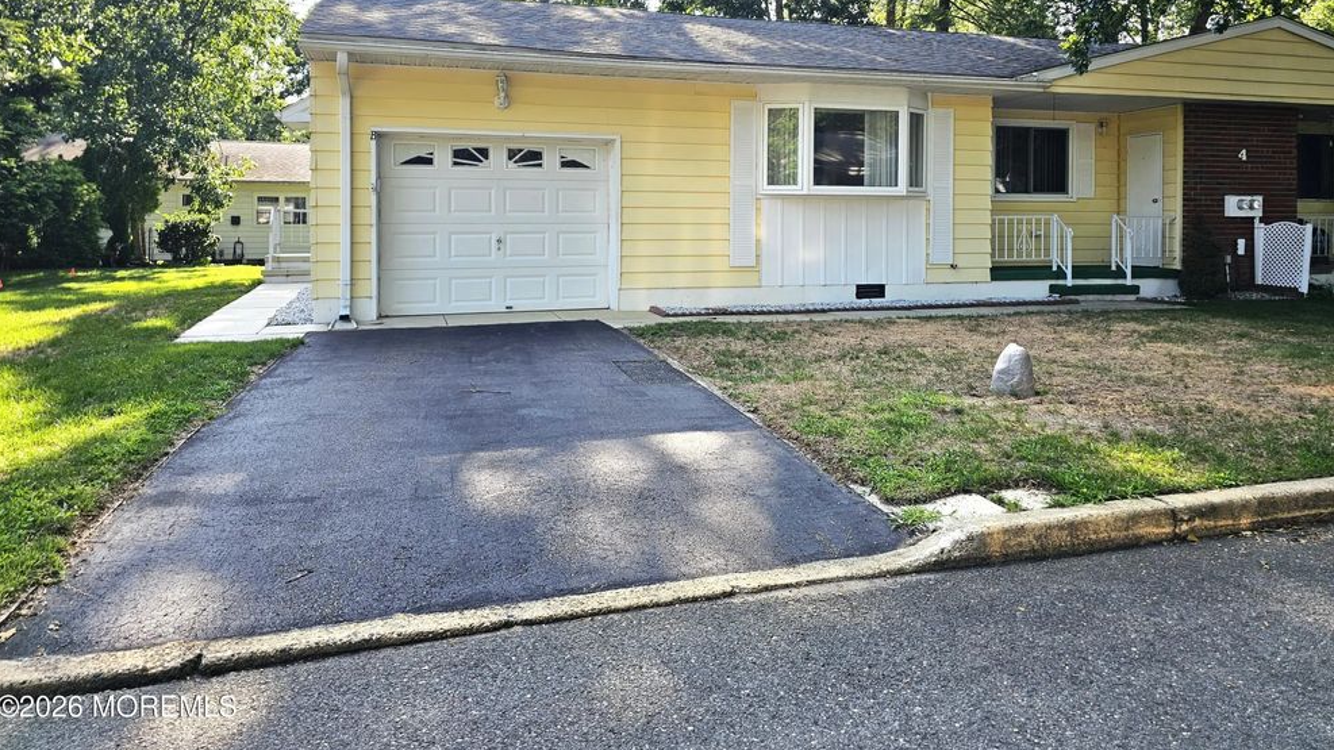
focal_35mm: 26
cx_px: 687
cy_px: 235
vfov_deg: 43.6
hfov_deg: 71.9
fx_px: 920
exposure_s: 1/198
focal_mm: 6.3
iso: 10
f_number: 1.7
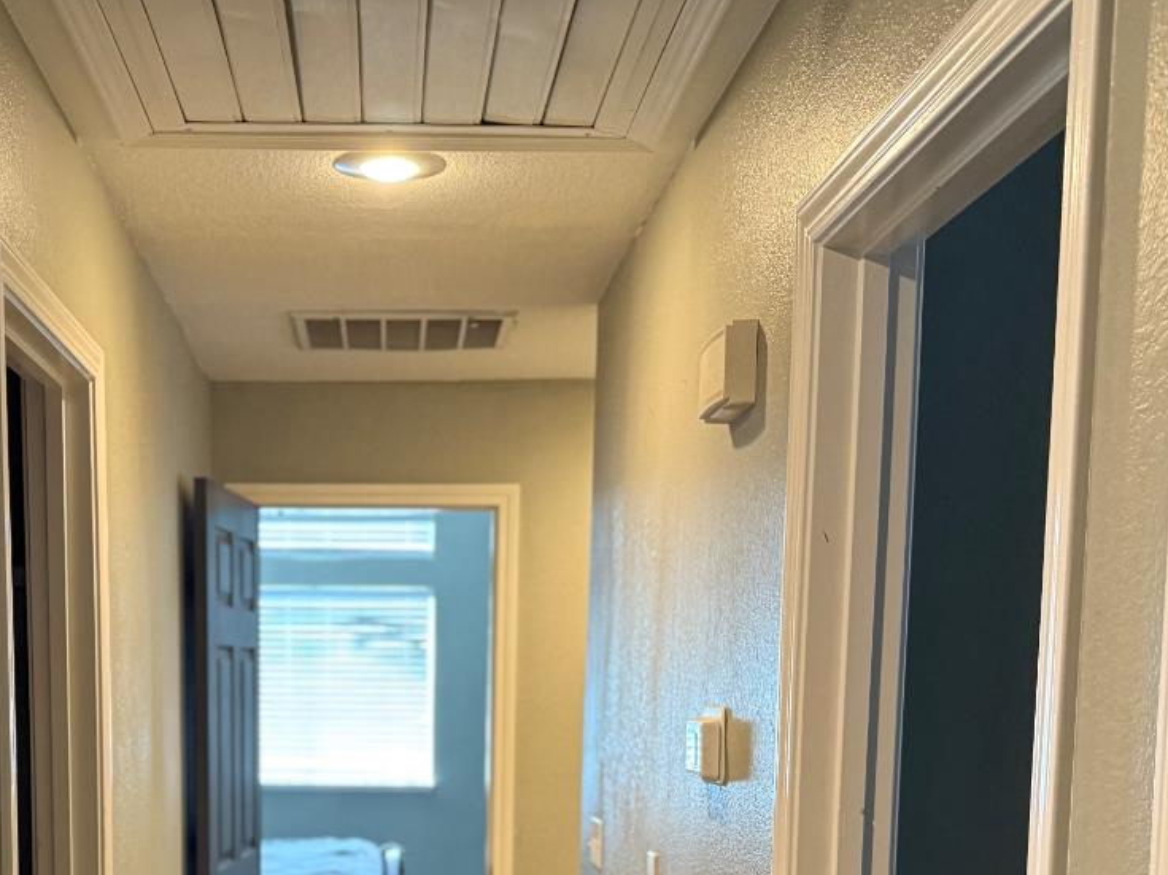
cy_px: 879
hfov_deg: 38.3
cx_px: 351
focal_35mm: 49
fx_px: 1653
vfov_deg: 27.9
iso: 320
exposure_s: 1/60
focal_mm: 6.76
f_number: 1.78
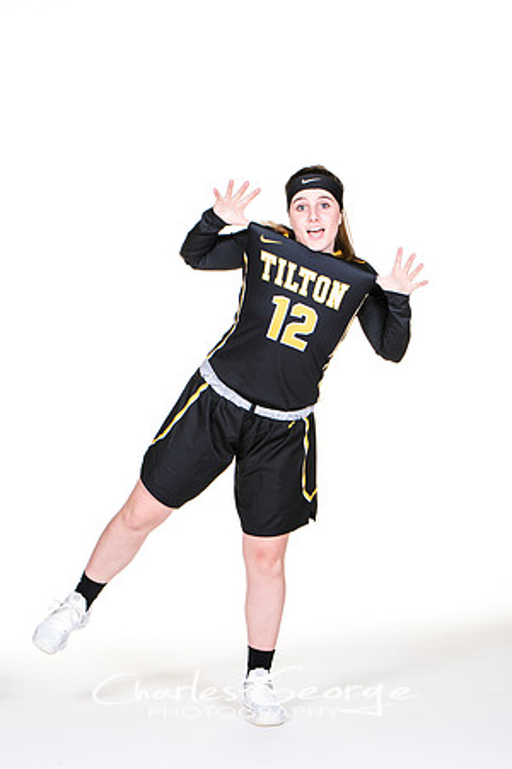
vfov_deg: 16.7
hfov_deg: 11.1
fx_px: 2624
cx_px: 256
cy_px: 384
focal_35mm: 123
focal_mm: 82
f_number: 6.3
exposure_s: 1/160
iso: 200
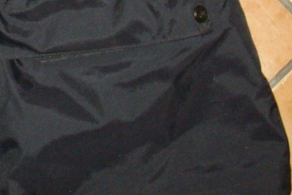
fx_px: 1306
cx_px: -98
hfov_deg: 12.3
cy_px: -228
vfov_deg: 8.0
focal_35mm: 161
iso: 160
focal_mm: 6.2
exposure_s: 1/50
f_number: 2.8
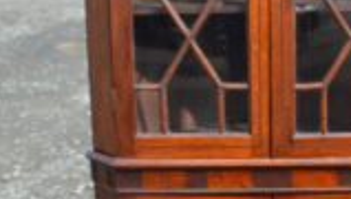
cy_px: 67
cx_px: 256
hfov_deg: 26.2
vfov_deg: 15.1
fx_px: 746
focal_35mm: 80
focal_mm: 18
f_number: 6.3
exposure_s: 1/160
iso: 100
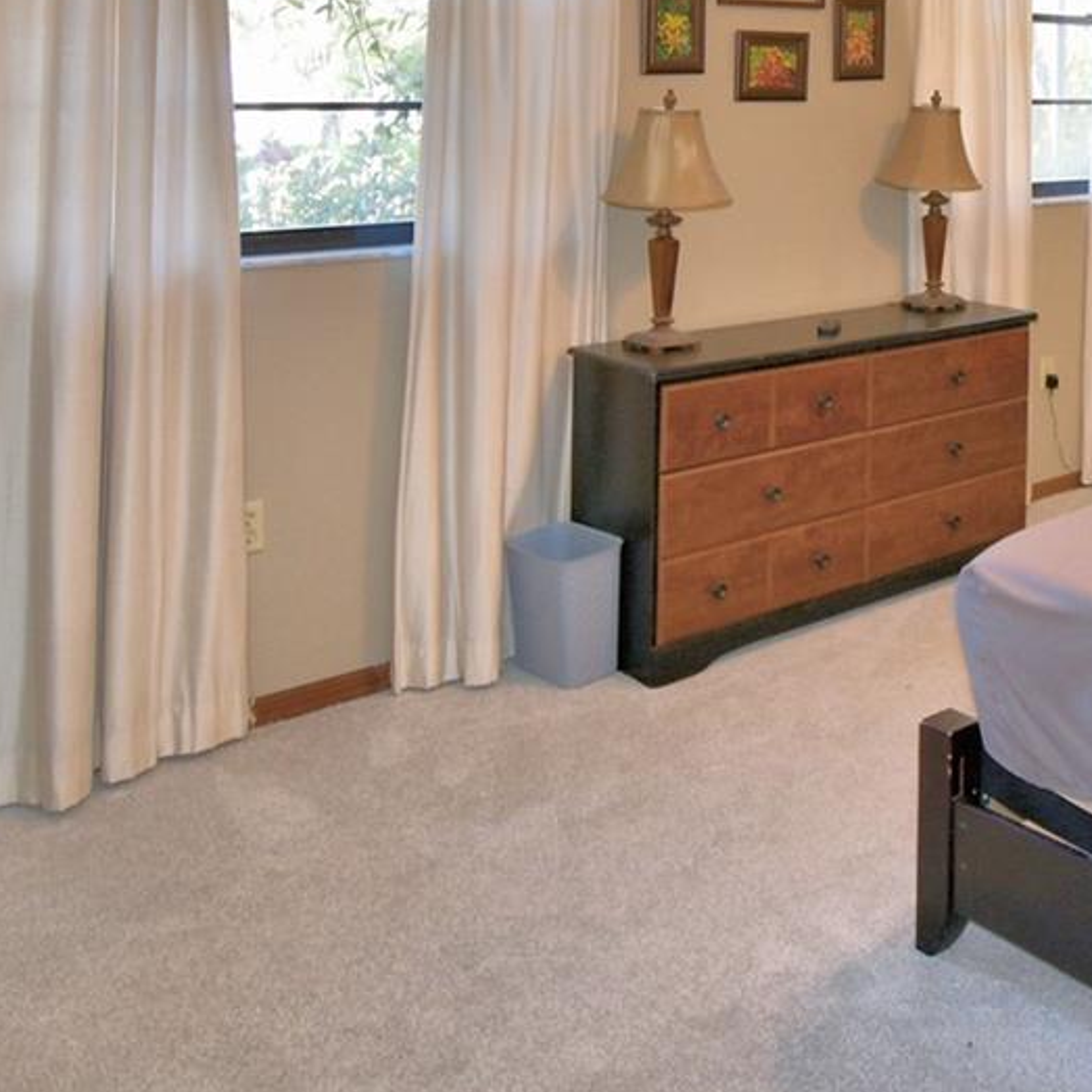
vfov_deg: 39.4
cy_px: 84
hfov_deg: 39.6
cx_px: 992
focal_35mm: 39
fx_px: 1392
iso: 200
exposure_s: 1/40
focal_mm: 10
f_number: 4.5
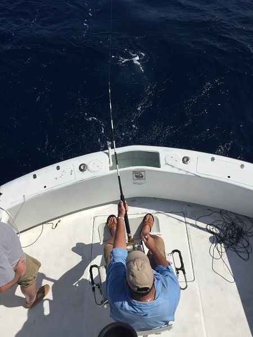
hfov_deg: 48.2
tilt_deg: -53.9
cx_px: 126
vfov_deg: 61.7
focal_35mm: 29
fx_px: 283
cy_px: 168
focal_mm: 4.15
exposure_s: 1/6623
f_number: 2.2
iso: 32
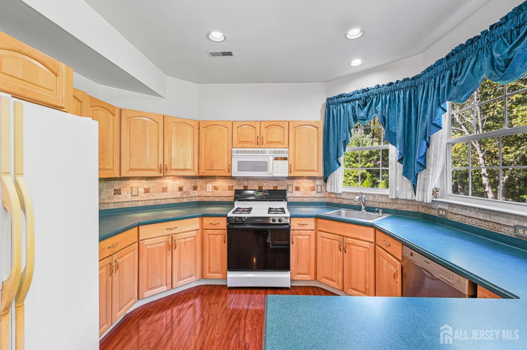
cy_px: 175
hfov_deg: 96.8
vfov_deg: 73.7
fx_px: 234
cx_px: 264
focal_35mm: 16
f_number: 8
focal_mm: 16
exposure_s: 1/5
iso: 400
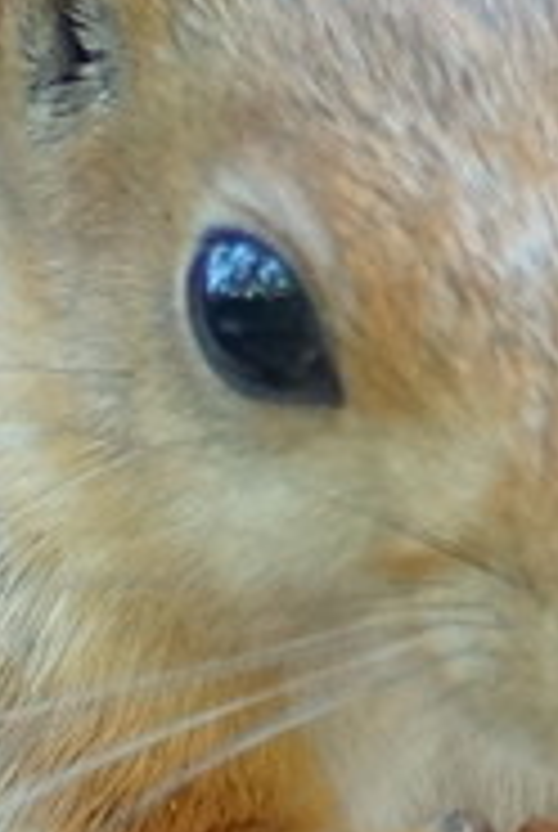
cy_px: -915
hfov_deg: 1.4
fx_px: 22745
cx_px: 936
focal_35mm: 982
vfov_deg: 2.1
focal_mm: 90
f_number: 3.5
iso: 1600
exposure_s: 1/160
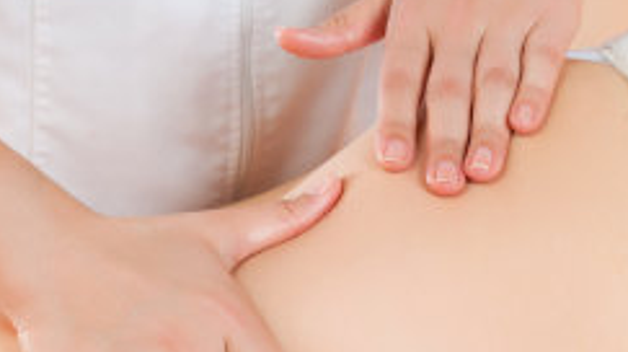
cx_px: -3
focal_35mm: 277
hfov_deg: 7.8
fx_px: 4607
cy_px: 220
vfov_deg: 4.4
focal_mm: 70
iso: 200
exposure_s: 1/125
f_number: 4.5
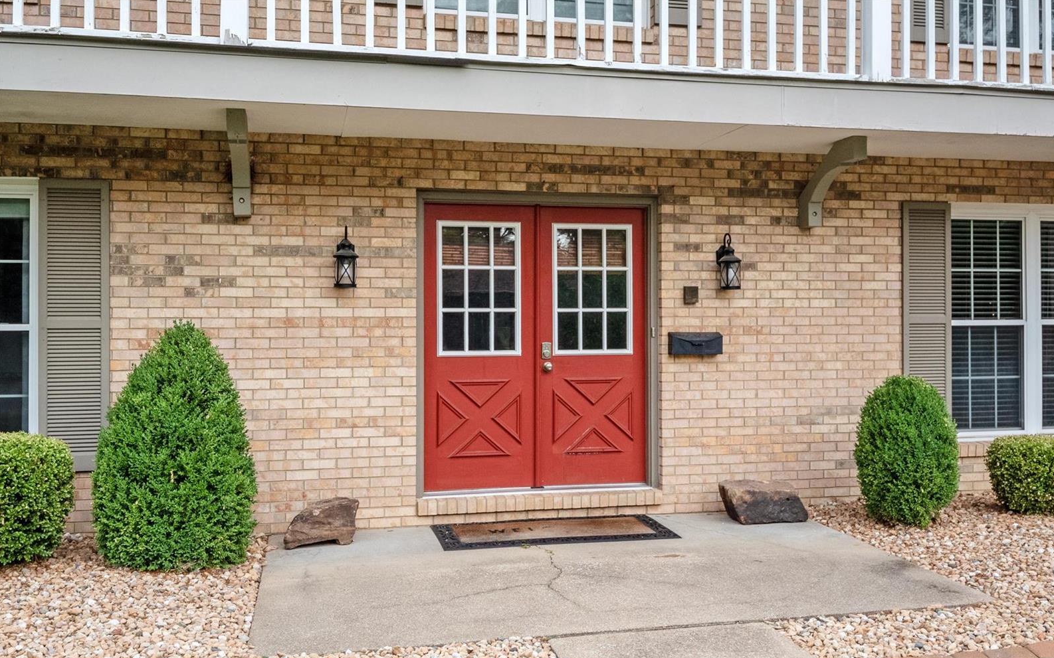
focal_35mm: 37
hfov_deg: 52.8
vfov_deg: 34.4
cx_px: 530
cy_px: 352
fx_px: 1063
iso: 400
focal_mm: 18
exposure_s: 1/100
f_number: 10
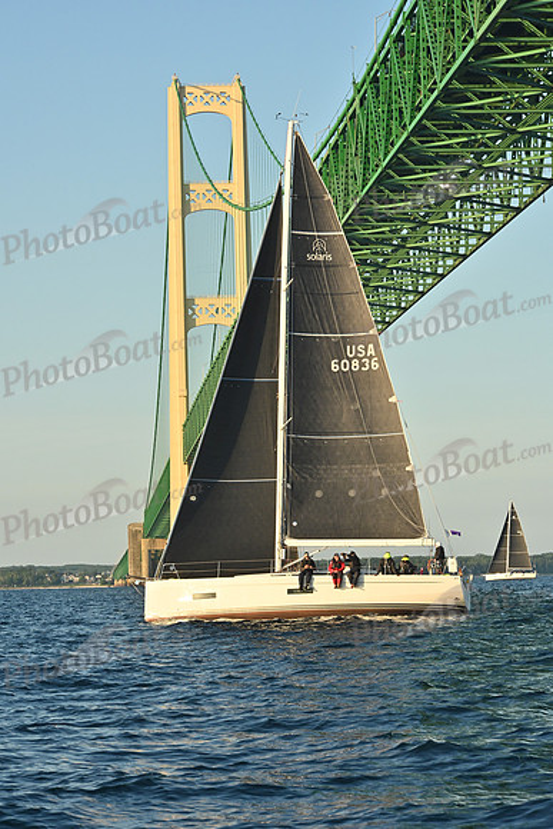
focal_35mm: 116
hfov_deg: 11.8
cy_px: 414
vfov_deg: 17.6
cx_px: 276
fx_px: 2671
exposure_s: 1/800
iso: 800
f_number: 10
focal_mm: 116
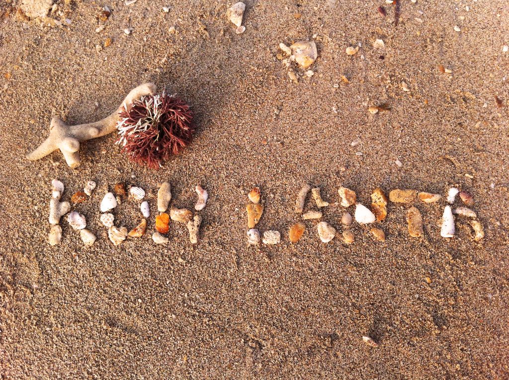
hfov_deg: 52.7
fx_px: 514
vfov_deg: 40.6
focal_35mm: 35
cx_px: 254
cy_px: 190
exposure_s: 1/339
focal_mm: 3.85
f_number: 2.8
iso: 80
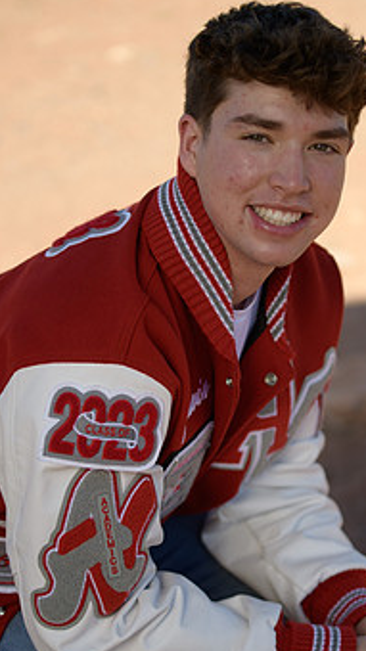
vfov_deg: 22.0
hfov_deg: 12.5
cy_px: 387
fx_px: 1675
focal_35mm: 97
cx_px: 207
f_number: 2.8
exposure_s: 1/3200
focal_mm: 70
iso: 200
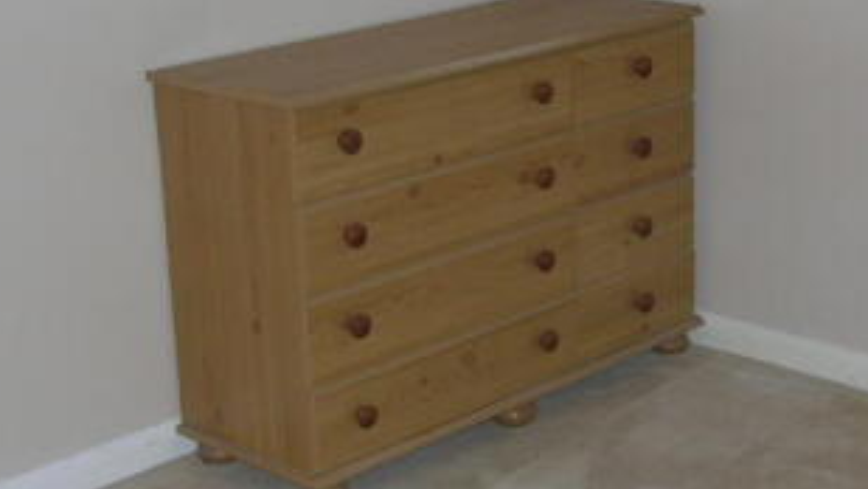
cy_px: 184
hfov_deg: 27.1
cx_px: 549
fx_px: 1796
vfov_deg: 15.5
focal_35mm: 78
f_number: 2.8
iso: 66
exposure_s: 1/60.1
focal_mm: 5.8
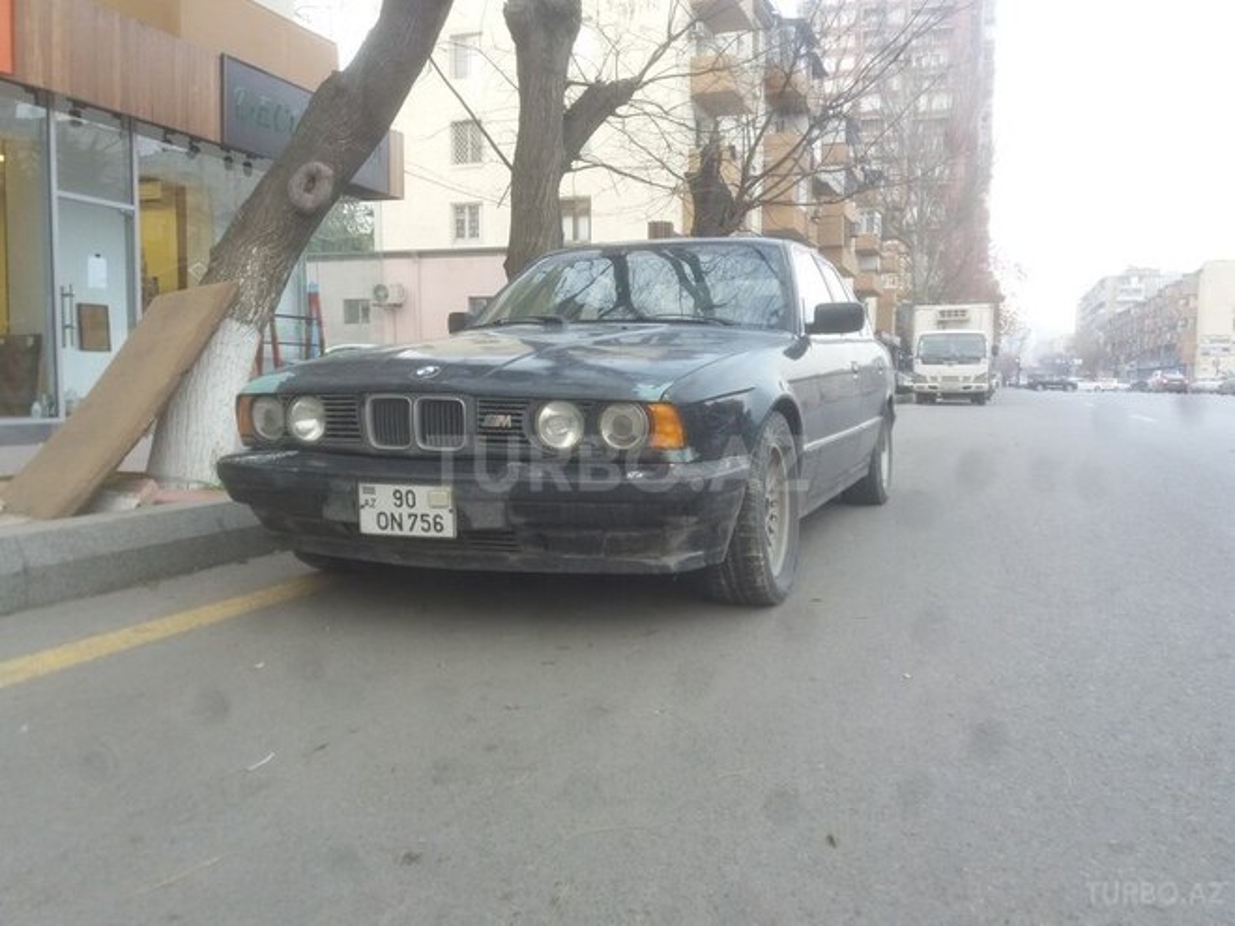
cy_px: 463
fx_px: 999
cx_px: 618
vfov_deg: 49.7
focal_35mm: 28
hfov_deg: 63.4
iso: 80
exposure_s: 1/100
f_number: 1.9
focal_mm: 3.7
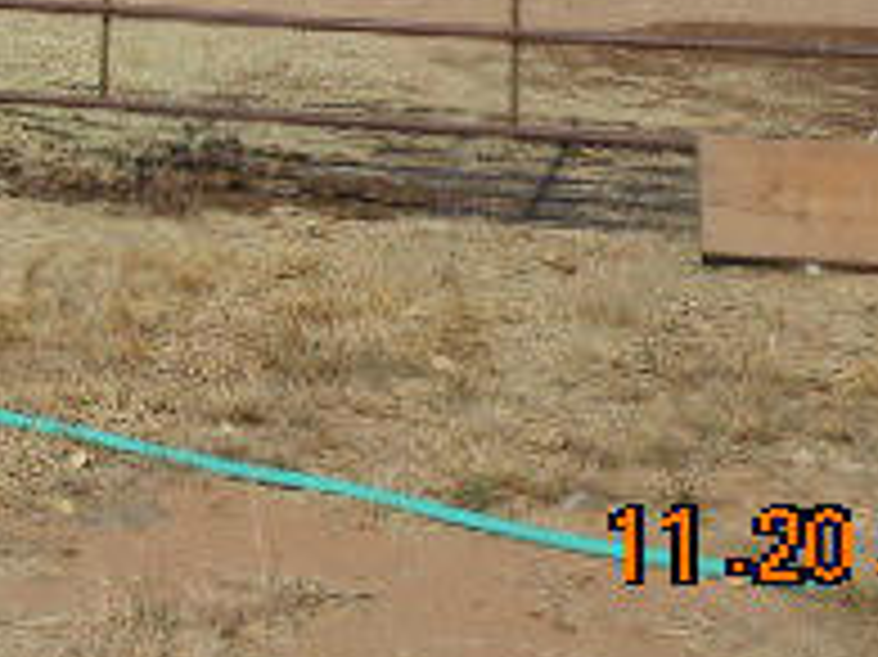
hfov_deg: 14.8
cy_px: -360
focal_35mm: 128
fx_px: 3245
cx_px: -257
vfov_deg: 11.1
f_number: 4.3
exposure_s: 1/1250
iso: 80
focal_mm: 6.9
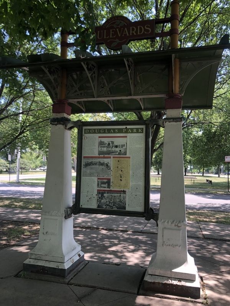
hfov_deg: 49.7
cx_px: 115
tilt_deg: +6.0
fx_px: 248
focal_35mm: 28
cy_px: 153
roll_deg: -2.1
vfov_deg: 63.4
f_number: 1.8
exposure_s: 1/120
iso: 25
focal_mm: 3.99
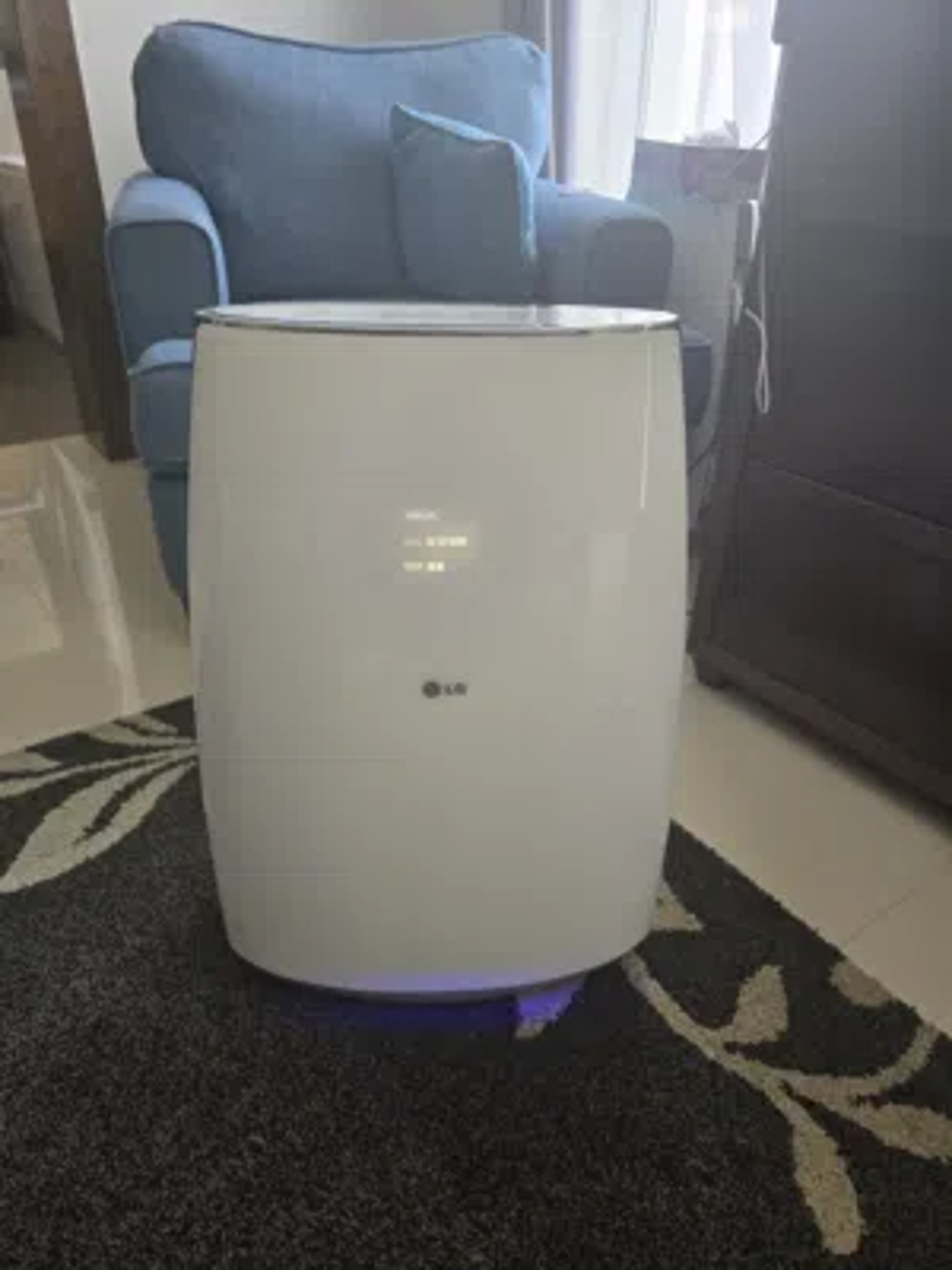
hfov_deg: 58.9
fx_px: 843
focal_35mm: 23
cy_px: 635
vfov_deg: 73.9
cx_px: 476
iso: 250
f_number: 1.7
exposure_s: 1/120
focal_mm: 6.3
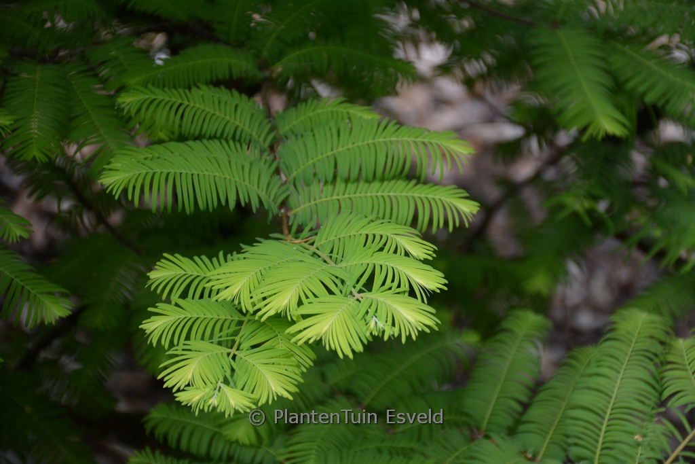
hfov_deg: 18.2
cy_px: 232
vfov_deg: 12.2
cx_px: 348
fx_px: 2172
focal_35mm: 112
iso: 400
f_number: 5
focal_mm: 75
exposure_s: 1/400
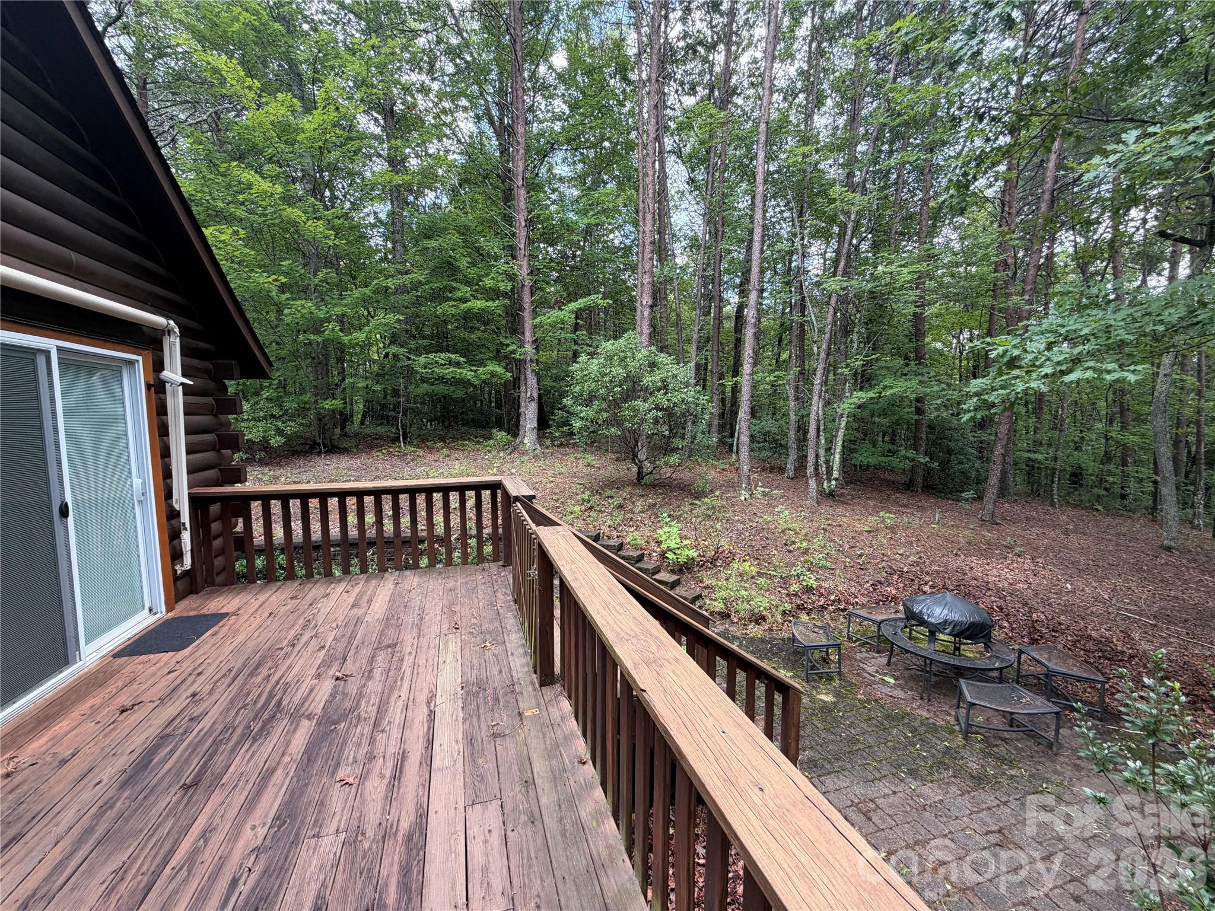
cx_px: 608
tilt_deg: -5.6
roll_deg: +1.8
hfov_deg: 102.1
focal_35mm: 14
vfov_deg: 85.7
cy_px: 456
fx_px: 491
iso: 64
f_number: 2.2
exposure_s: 1/121
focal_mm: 2.22
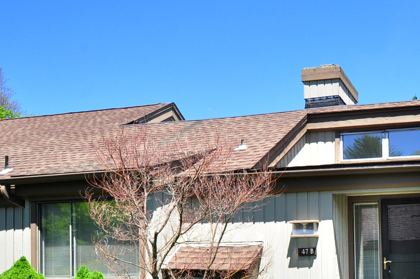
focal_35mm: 37
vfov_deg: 33.9
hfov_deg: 46.9
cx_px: 378
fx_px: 430
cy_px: 254
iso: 320
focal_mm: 13
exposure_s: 1/125
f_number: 10
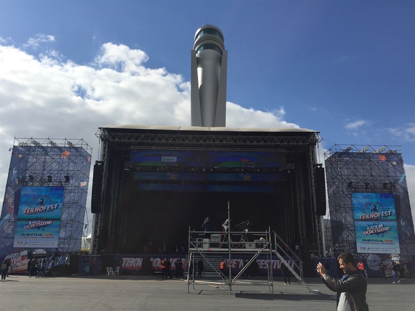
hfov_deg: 61.7
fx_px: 348
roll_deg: -2.9
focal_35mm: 29
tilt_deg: +17.3
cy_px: 156
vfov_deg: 48.2
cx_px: 208
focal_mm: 4.15
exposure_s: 1/4950
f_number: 2.2
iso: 32
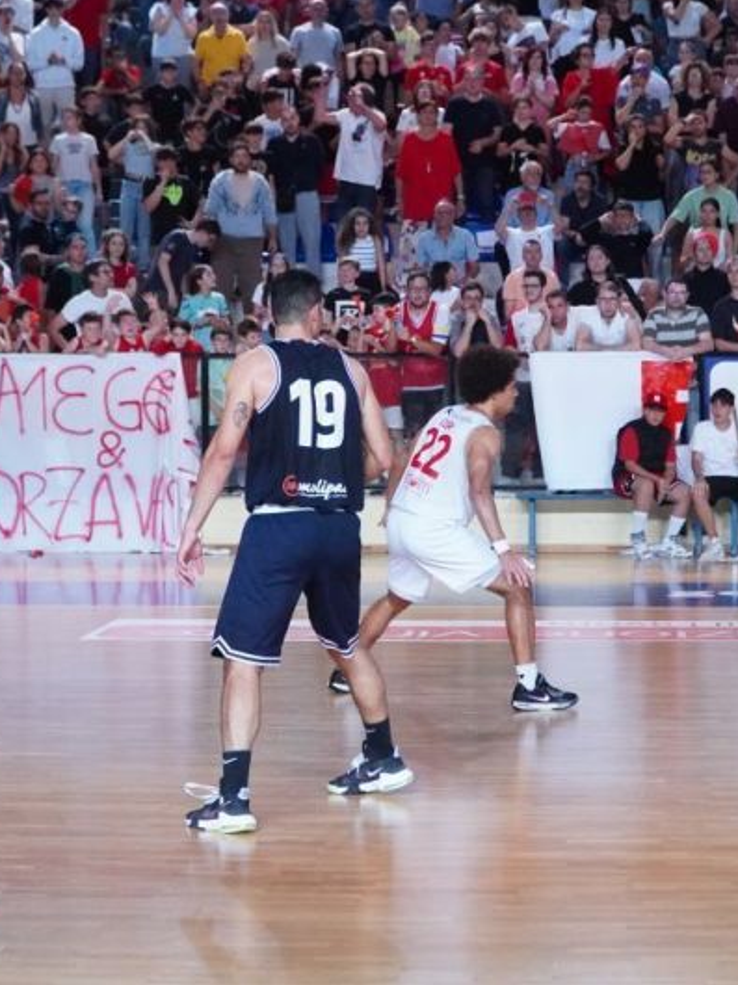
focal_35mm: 94
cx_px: 448
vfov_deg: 20.9
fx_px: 2666
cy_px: 491
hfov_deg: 15.7
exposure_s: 1/1000
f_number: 4
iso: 5000
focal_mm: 43
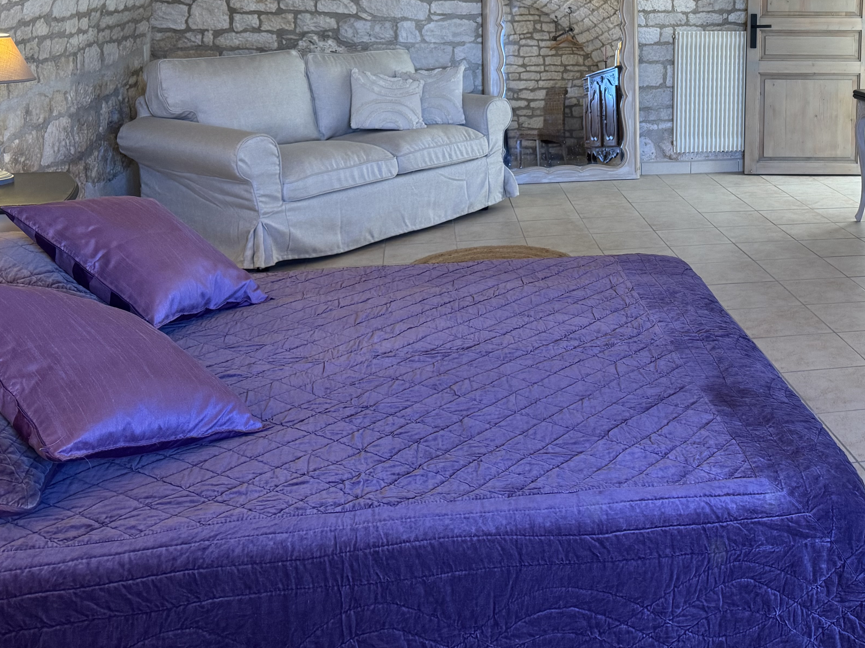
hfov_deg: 41.8
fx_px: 1075
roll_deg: -1.3
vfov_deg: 32.1
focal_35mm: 43
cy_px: 74
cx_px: 699
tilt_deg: -6.5
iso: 160
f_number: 1.78
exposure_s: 1/50
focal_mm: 6.76
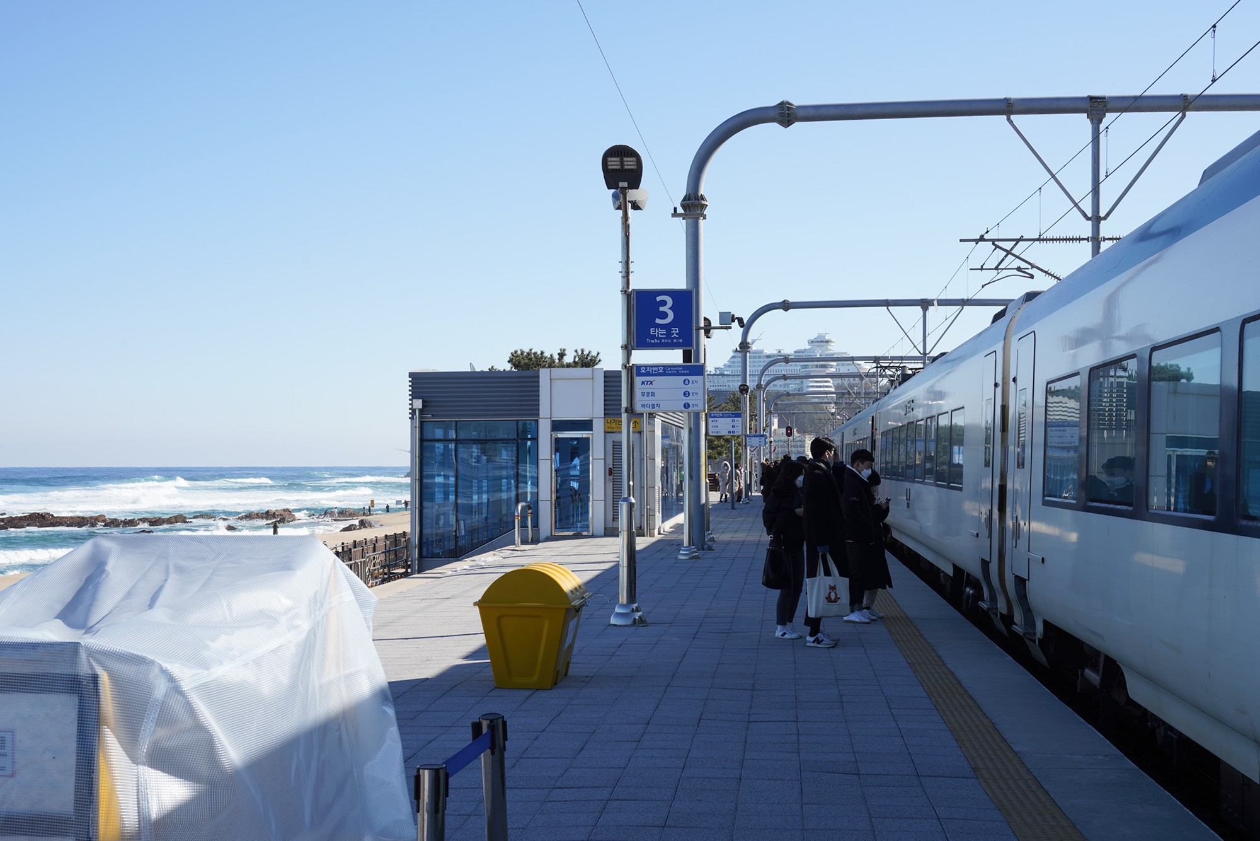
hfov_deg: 40.3
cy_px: 420
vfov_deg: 27.5
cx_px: 630
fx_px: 1715
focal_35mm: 49
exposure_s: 1/100
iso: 100
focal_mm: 49
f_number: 13
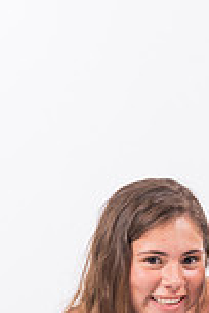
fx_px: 3204
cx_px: 217
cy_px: 421
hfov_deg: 3.7
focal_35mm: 368
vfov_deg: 5.6
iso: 250
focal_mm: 125
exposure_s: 1/160
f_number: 11
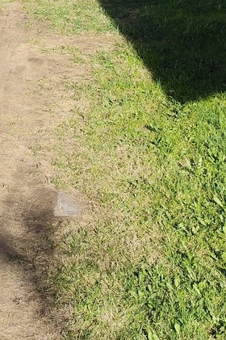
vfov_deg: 21.6
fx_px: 858
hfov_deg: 13.3
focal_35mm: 91
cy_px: 4
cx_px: -195
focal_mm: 6.19
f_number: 1.65
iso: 50
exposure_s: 1/699
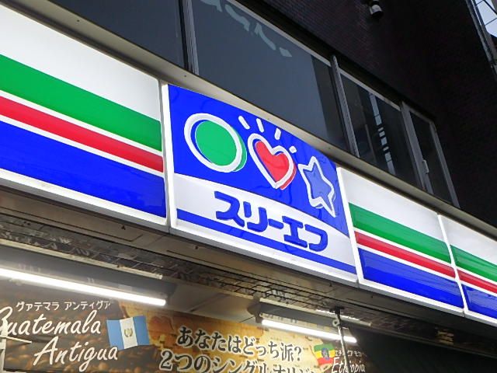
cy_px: 186
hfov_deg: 44.8
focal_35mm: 42
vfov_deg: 34.3
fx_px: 603
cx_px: 248
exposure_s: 1/40
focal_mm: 7.5
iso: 320
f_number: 5.2
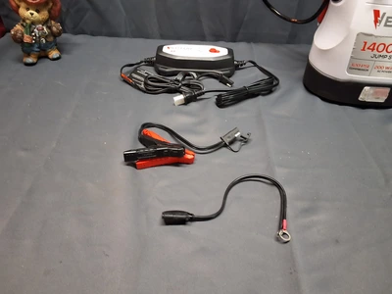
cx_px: 196
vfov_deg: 49.7
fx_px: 317
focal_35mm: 28
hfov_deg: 63.4
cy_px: 147
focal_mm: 2.91
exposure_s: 1/24
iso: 200
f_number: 1.9
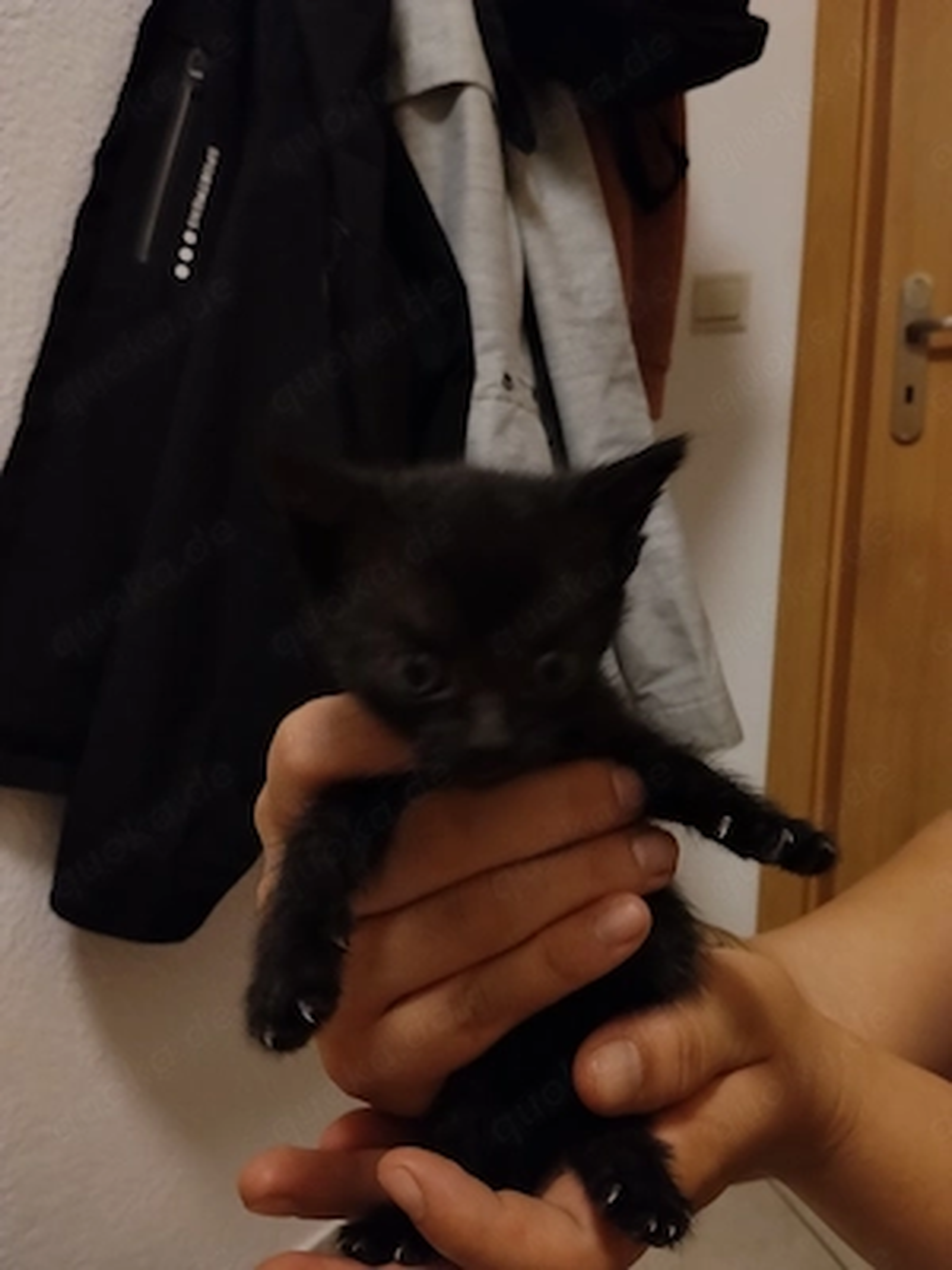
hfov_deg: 48.2
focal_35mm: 29
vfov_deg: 61.7
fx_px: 1063
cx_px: 476
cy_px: 635
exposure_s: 1/33
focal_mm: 4.22
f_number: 1.8
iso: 250
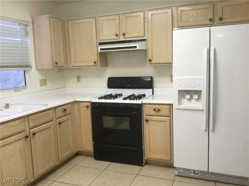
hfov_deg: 58.4
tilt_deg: -6.6
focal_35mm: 31
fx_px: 223
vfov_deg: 45.4
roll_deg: +2.4
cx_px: 124
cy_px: 93
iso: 50
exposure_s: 1/30
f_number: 2.4
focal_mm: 3.3
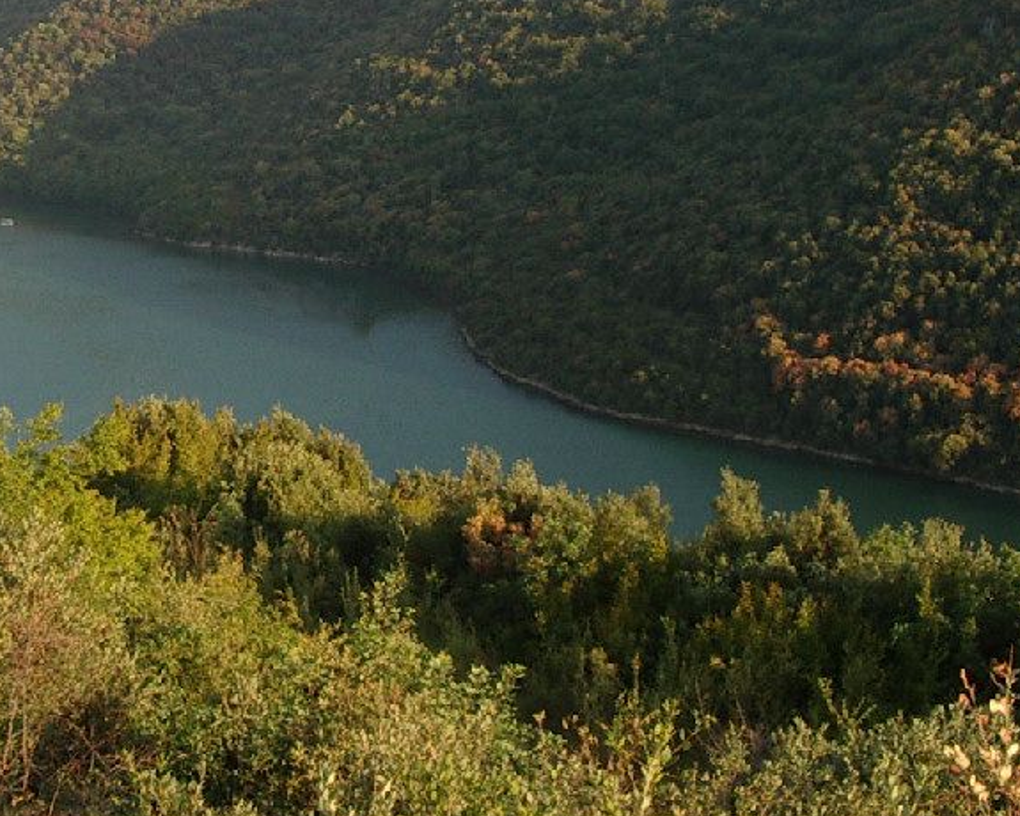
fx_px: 1992
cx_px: 335
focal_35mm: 66
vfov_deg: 22.9
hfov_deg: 28.5
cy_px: 184
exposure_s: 1/200
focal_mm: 5.8
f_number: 4.8
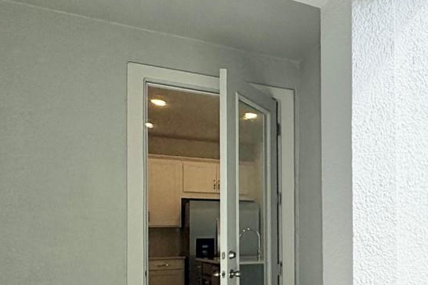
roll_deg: +0.7
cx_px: 598
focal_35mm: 43
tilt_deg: +0.4
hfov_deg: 31.1
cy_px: 227
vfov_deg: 30.4
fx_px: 511
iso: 64
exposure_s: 1/498
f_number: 2.2
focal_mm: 2.22
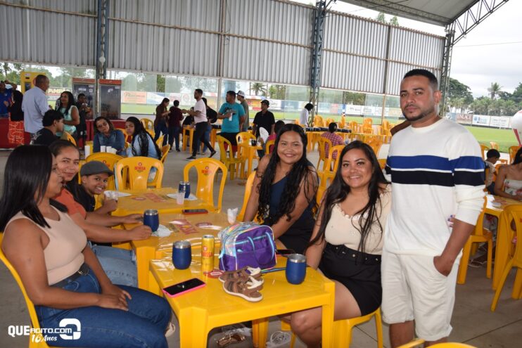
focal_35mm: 27
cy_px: 174
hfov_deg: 67.4
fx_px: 392
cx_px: 261
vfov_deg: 47.9
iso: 110
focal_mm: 18
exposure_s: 1/125
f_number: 5.6
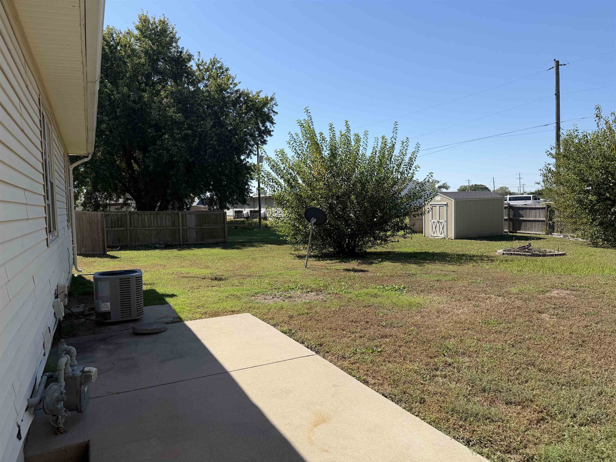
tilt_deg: -3.3
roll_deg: +1.8
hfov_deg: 71.6
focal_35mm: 24
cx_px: 308
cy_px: 231
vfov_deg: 56.8
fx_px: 427
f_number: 1.78
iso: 80
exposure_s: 1/4167
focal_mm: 6.76
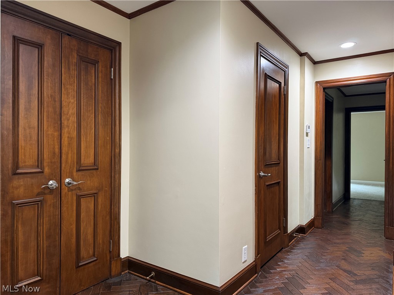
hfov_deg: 71.6
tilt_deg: -0.3
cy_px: 148
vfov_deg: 56.8
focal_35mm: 24
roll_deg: +0.3
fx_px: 273
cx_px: 197
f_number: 1.78
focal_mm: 6.76
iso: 320
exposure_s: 1/60
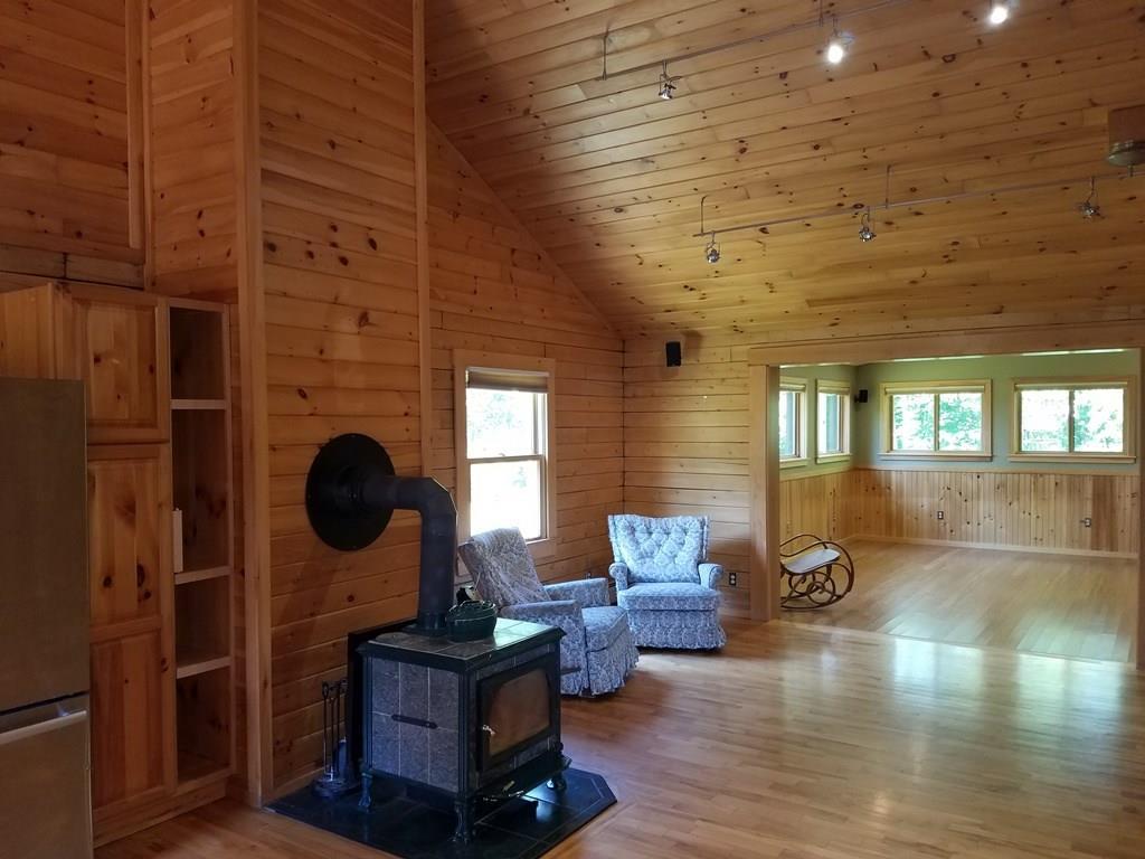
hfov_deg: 67.3
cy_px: 430
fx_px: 860
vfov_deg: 53.1
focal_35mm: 26
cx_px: 572
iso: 100
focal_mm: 4.2
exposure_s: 1/30
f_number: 1.7
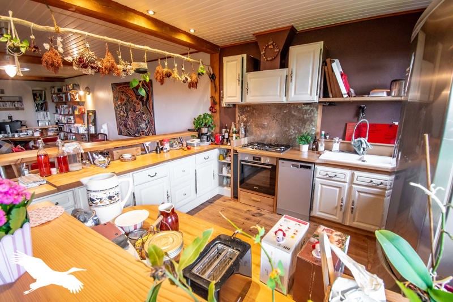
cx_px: 226
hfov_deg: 100.4
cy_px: 151
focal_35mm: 15
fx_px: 189
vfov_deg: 77.3
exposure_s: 1/30
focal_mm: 10
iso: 2500
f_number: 5.6
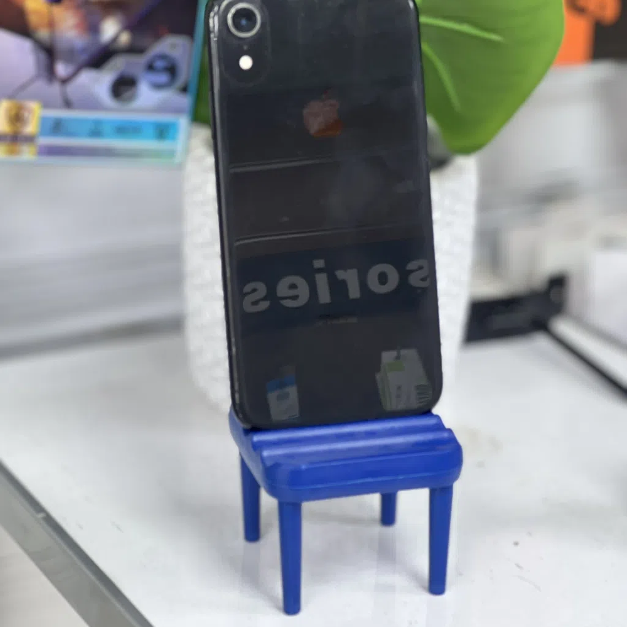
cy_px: 242
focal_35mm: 91
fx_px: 1865
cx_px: 314
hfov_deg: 19.1
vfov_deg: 19.1
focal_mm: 9
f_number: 2.8
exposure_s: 1/100
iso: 64
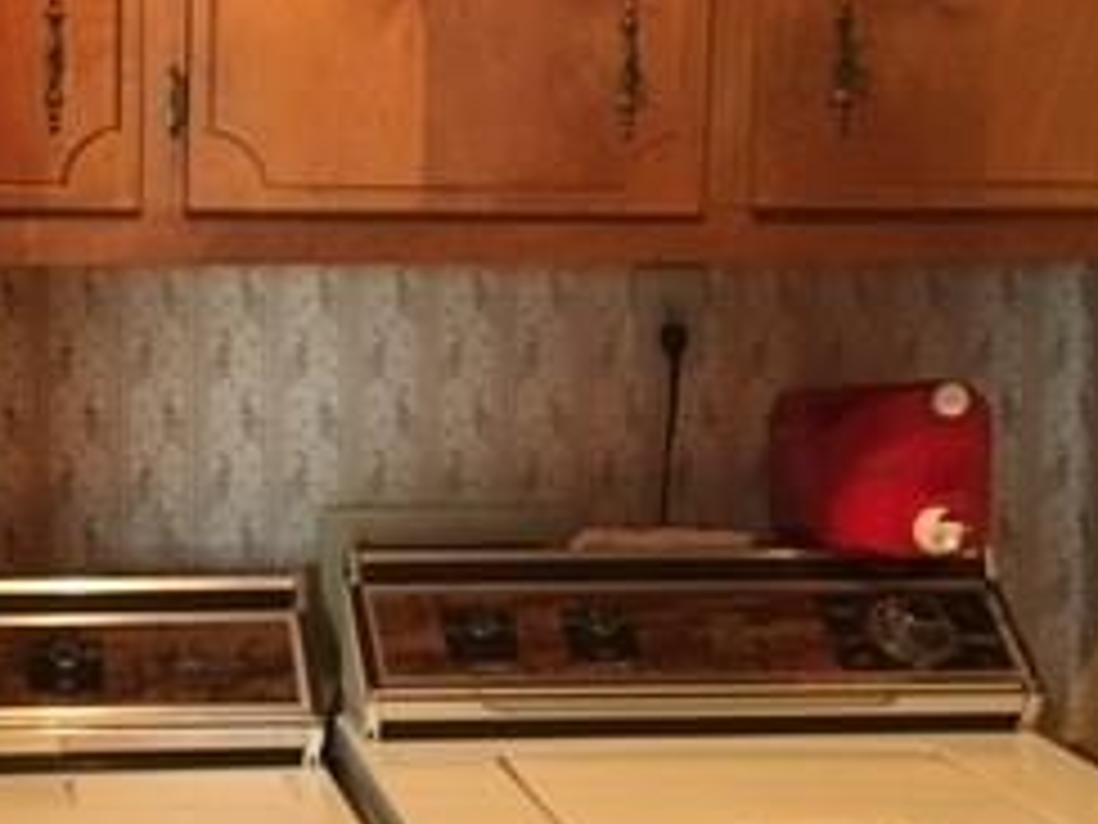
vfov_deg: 19.4
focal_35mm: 76
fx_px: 2411
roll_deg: +0.2
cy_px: 378
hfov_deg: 25.3
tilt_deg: -5.5
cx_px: 230
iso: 200
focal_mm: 4.15
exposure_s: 1/20
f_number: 2.2
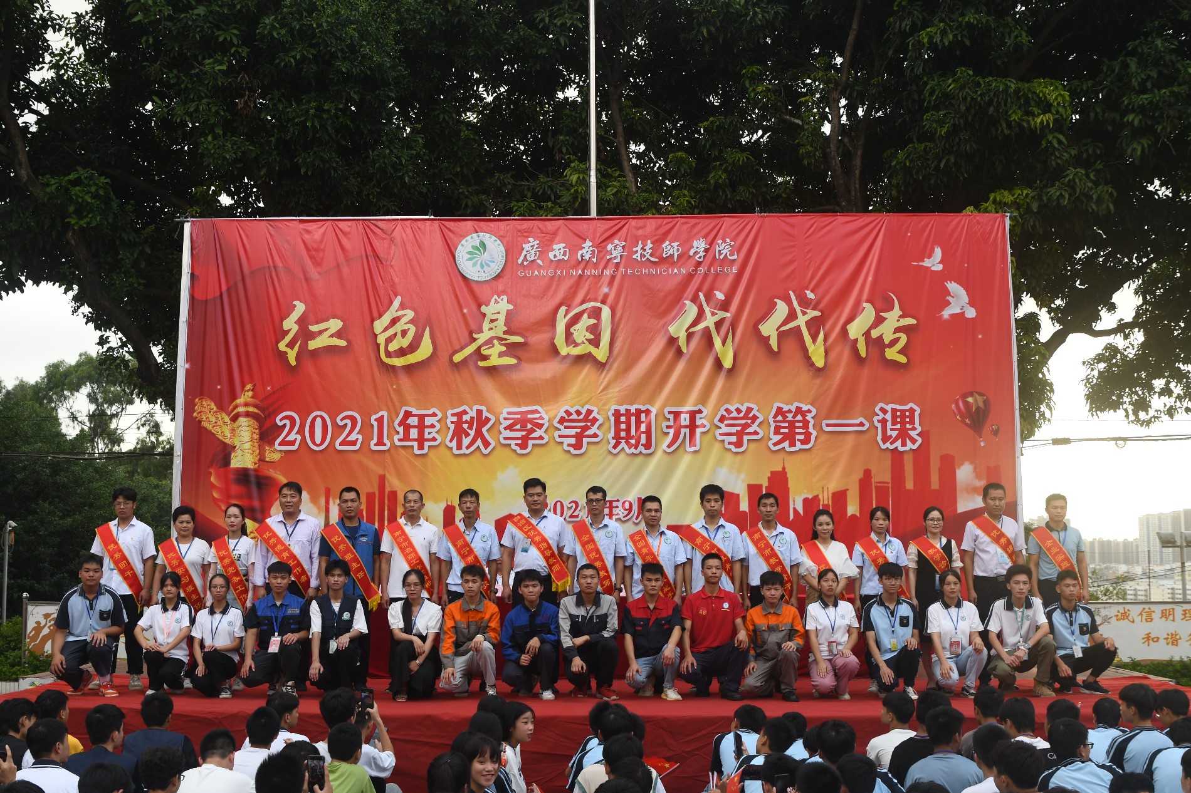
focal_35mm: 36
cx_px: 596
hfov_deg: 53.1
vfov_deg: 36.9
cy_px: 396
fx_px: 1191
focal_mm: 24
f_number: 4.5
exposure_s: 1/80
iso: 100
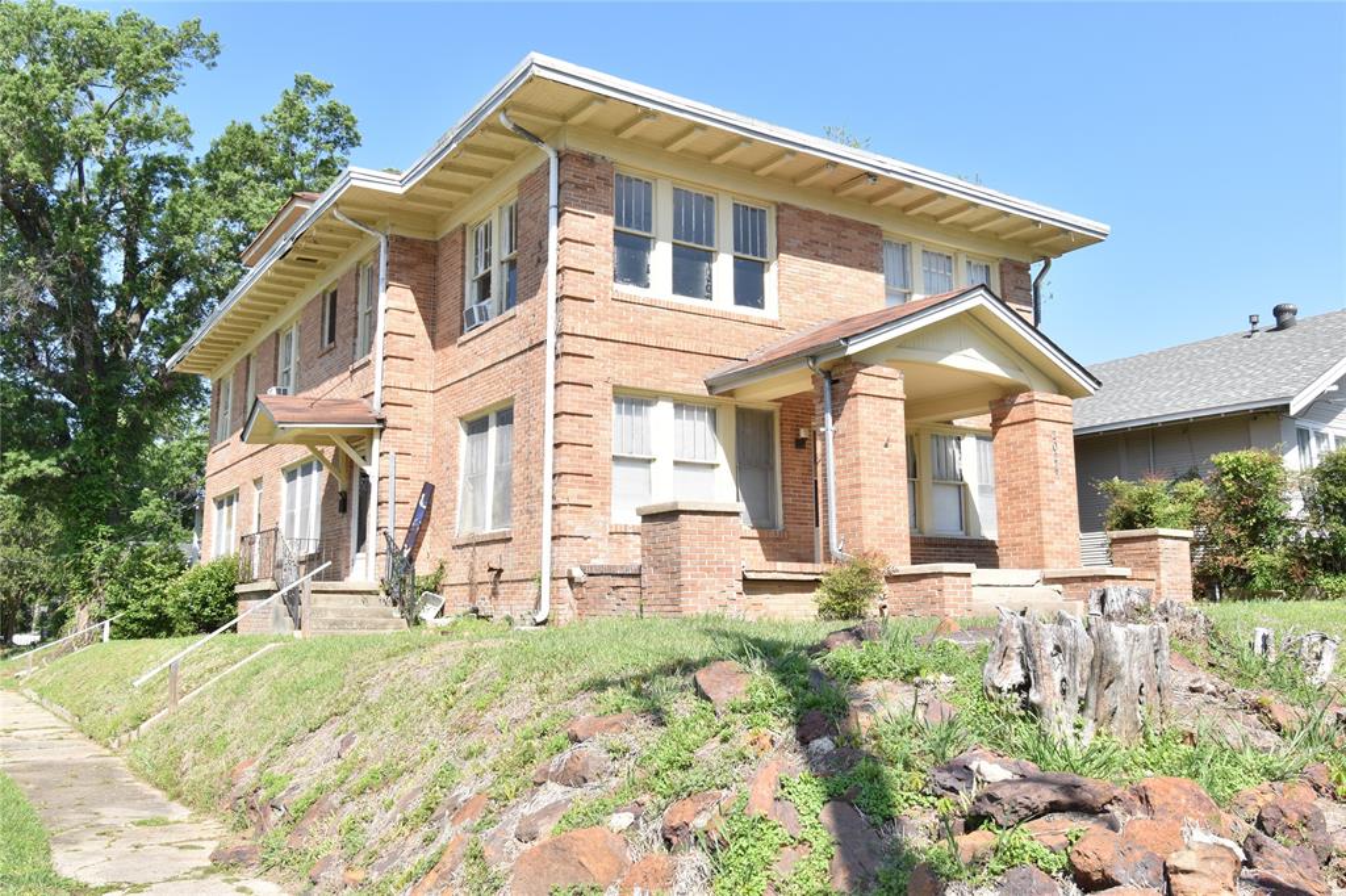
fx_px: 1121
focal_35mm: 30
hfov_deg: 61.9
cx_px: 673
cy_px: 448
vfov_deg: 43.6
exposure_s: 1/160
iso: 320
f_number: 13
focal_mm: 20
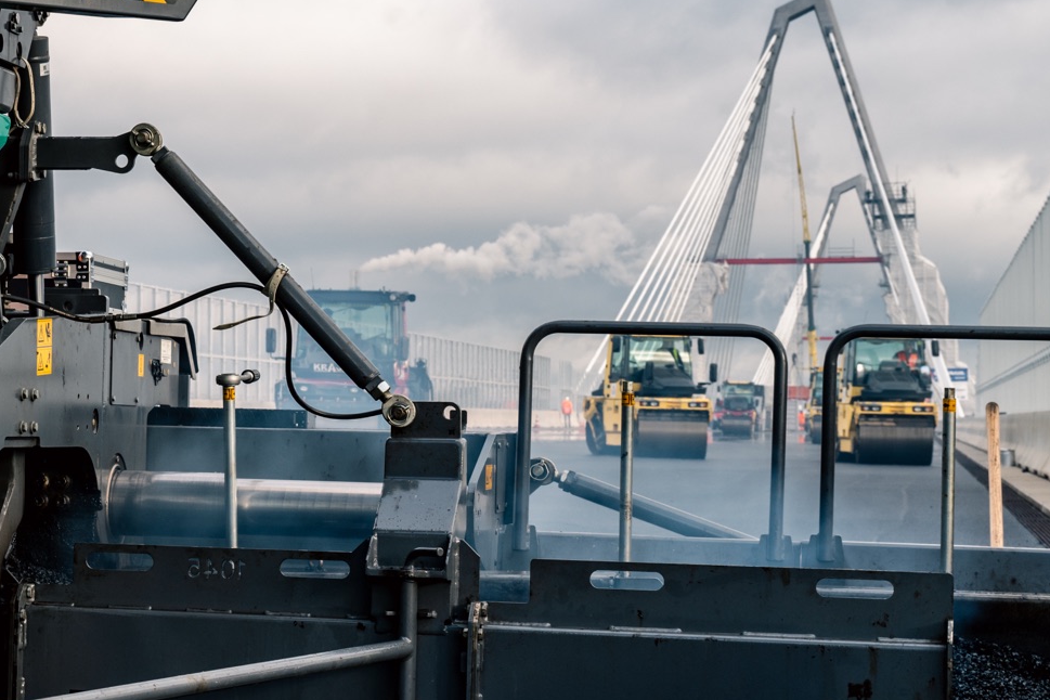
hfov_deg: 18.9
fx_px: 3033
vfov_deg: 13.2
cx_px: -91
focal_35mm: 104
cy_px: 359
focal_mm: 42
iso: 125
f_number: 8
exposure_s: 1/80
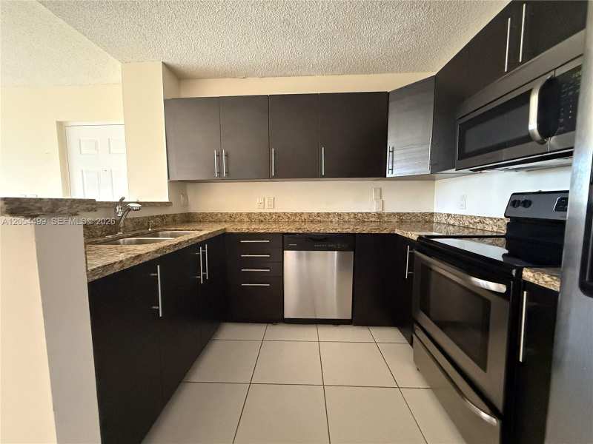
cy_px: 222
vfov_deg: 85.7
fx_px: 240
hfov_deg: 102.1
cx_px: 296
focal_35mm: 14
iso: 1250
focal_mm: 2.22
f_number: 2.2
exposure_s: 1/60
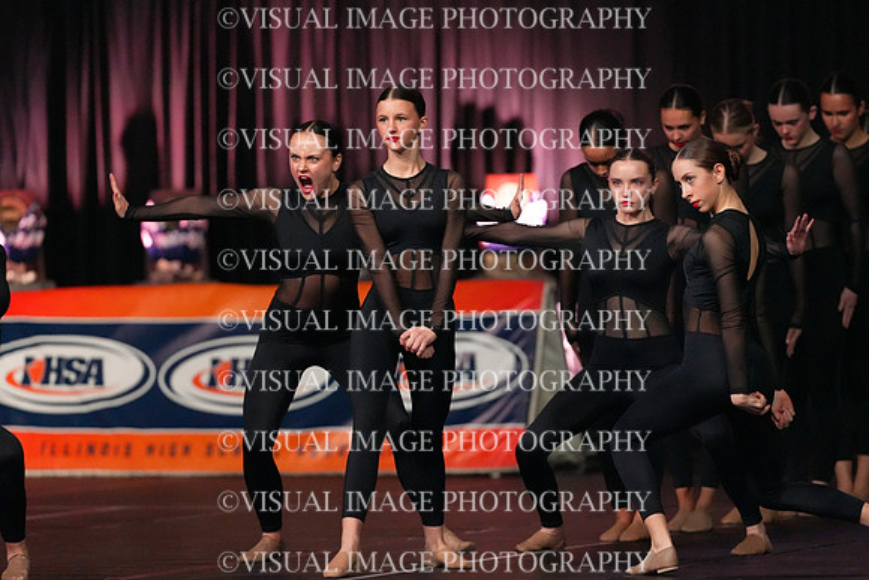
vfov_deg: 4.6
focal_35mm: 300
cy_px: 290
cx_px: 434
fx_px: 7243
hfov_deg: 6.9
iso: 16000
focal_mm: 300
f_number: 3.5
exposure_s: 1/1250
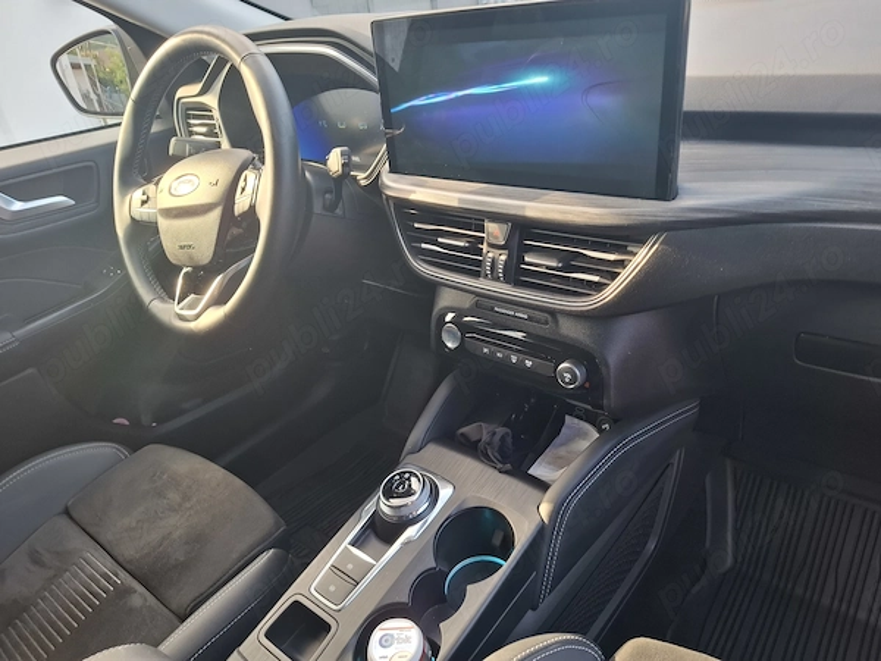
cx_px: 440
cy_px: 330
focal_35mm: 23
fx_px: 585
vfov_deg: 58.9
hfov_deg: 73.9
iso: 160
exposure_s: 1/100
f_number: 1.8
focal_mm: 5.54
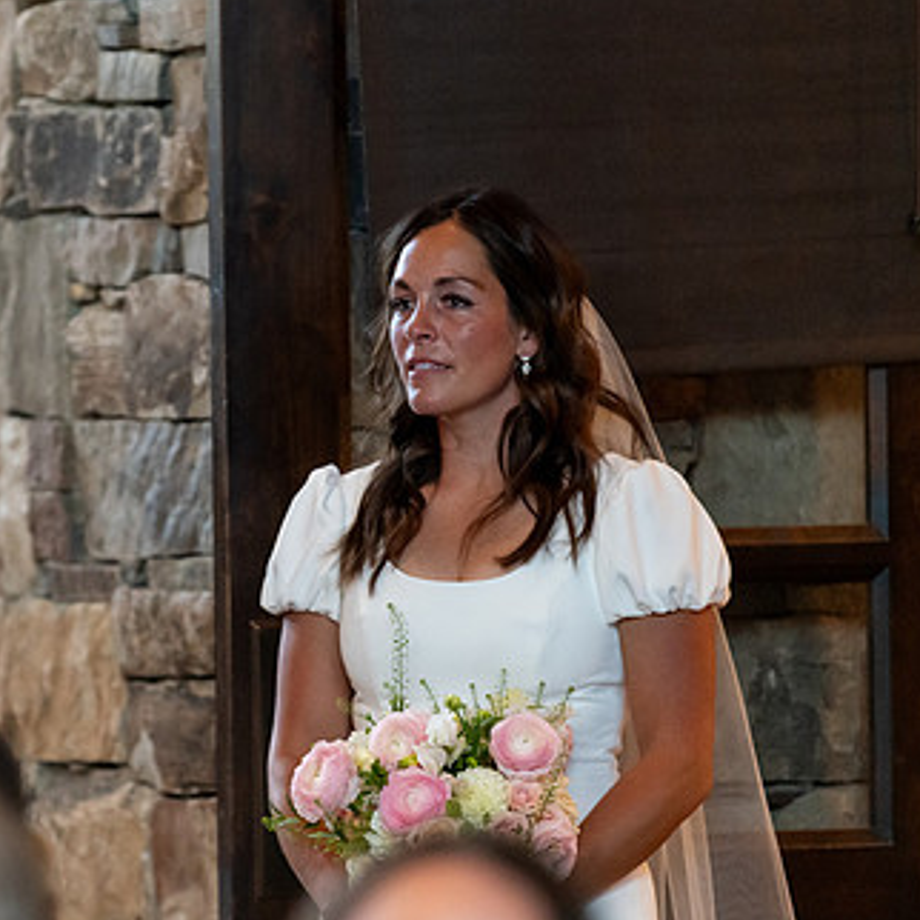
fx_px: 10223
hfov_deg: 5.1
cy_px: 494
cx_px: 186
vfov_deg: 5.2
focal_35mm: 340
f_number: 2.8
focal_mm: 185
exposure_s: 1/400
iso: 3200
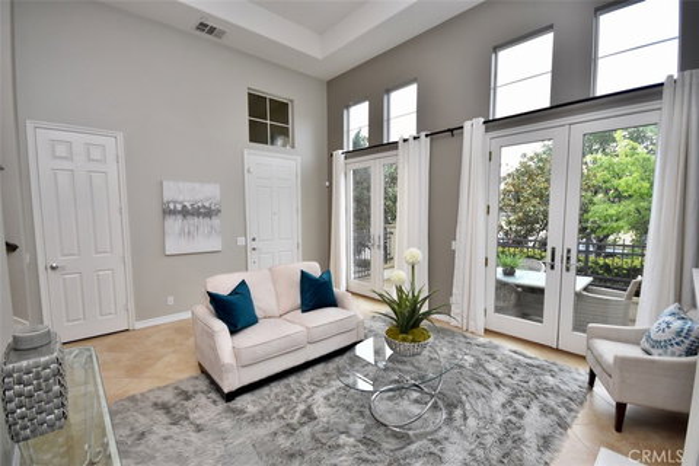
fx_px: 291
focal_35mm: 15
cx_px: 350
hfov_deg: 100.4
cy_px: 233
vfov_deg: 77.3
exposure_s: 1/200
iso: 800
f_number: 4
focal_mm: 10
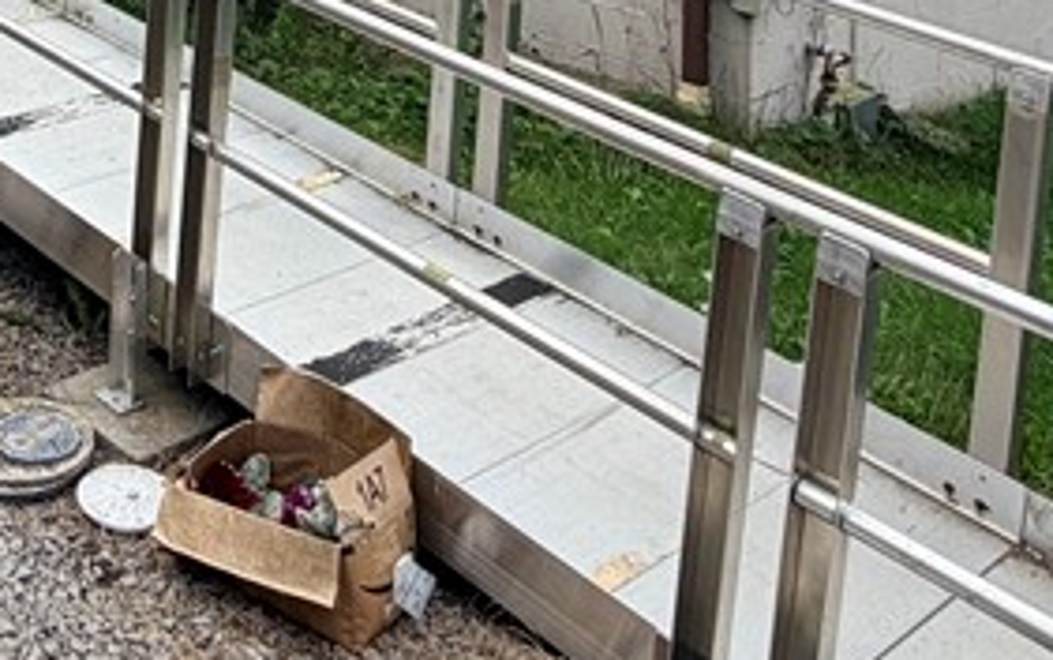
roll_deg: +0.0
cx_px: -82
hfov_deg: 33.2
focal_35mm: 54
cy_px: -439
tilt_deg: -2.2
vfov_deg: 19.5
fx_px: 1551
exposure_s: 1/770
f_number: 2.2
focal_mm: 2.22
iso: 20
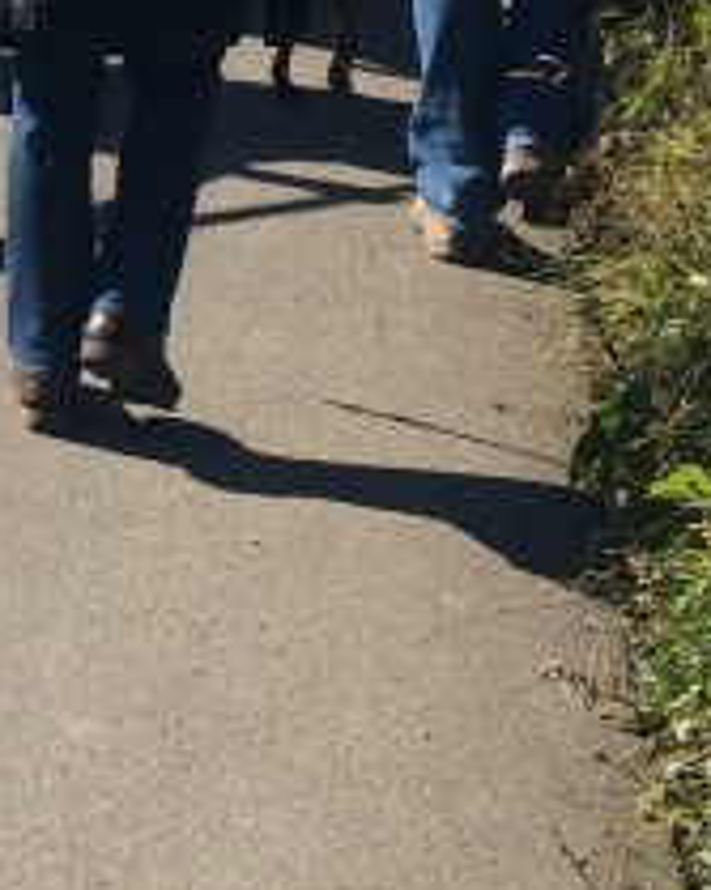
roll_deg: -1.6
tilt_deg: -8.5
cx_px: -558
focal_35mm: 139
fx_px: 3659
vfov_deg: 13.6
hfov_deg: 10.5
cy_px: -106
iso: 32
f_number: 2.2
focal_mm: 4.15
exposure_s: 1/1786
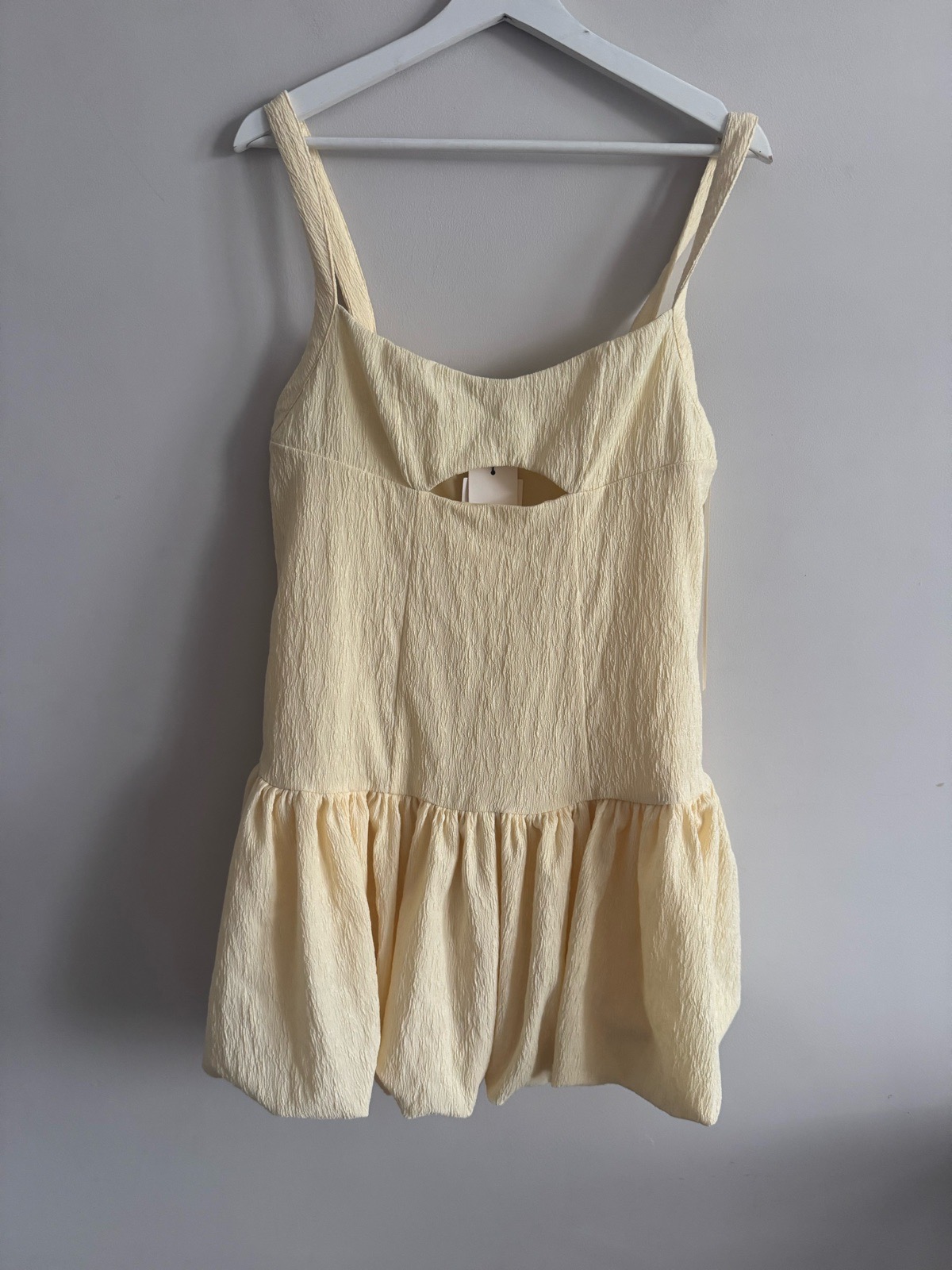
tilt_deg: -15.4
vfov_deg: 71.6
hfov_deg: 56.8
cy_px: 635
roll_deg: -2.1
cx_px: 476
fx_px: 880
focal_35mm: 24
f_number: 1.78
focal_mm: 6.76
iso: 250
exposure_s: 1/60
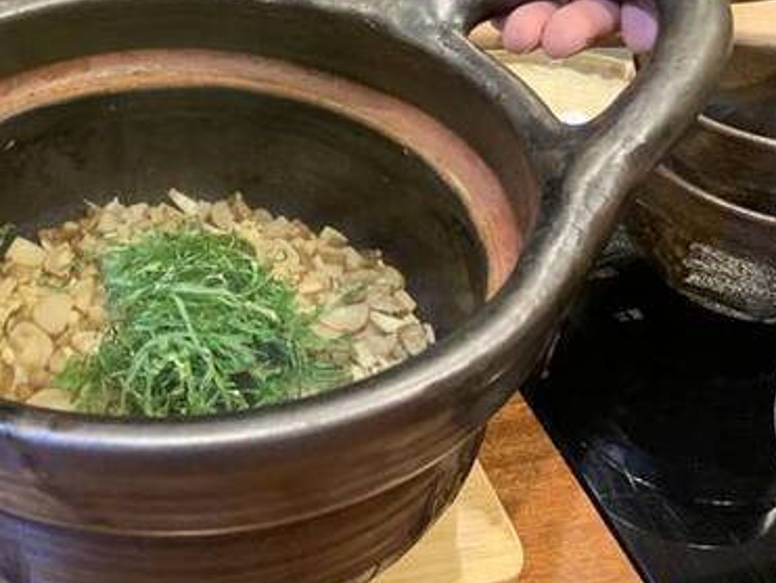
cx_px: 176
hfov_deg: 43.1
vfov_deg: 33.9
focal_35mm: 42
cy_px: 173
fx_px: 942
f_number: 1.8
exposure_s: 1/40
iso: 400
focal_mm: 4.25
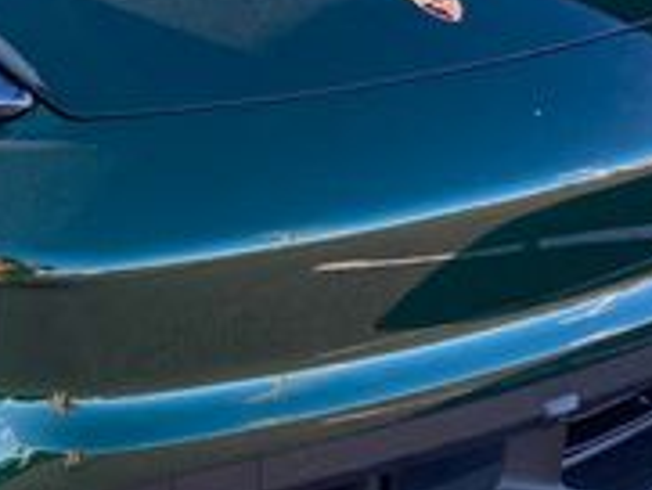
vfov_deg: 14.9
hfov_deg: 19.2
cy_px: 115
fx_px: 1866
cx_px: -18
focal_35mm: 99
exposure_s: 1/234
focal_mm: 3.99
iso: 20
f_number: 1.8
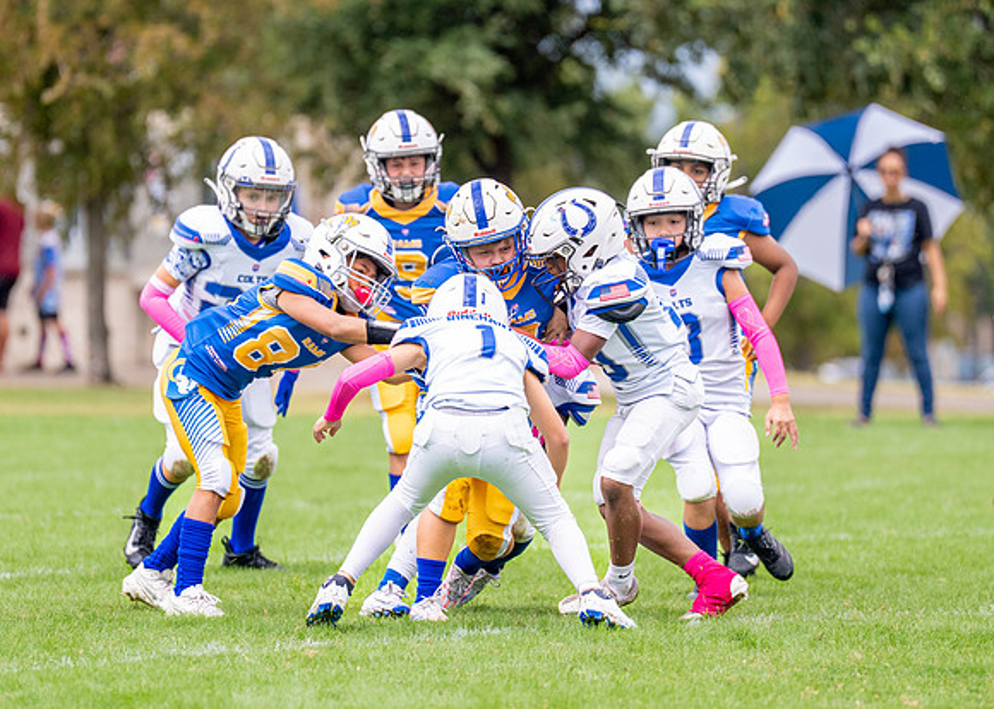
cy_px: 324
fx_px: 11000
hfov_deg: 5.2
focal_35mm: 390
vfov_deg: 3.7
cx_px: 439
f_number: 2.8
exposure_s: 1/1600
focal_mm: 200
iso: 400
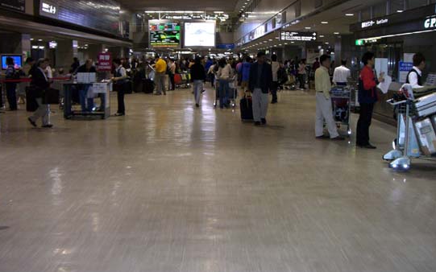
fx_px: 487
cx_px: 215
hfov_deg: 48.2
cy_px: 115
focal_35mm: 41
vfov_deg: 31.2
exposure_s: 1/60
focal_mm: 6.2
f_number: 2.7
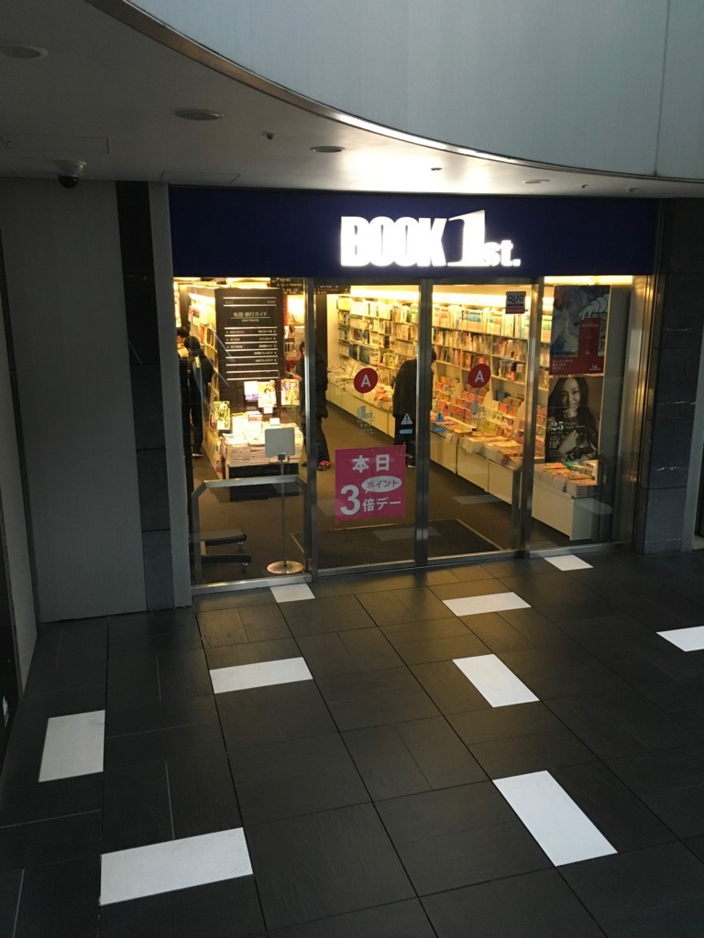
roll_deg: +0.9
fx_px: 786
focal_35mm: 29
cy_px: 469
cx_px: 352
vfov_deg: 61.7
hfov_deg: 48.2
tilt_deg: -12.5
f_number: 2.2
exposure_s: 1/24
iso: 200
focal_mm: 4.15
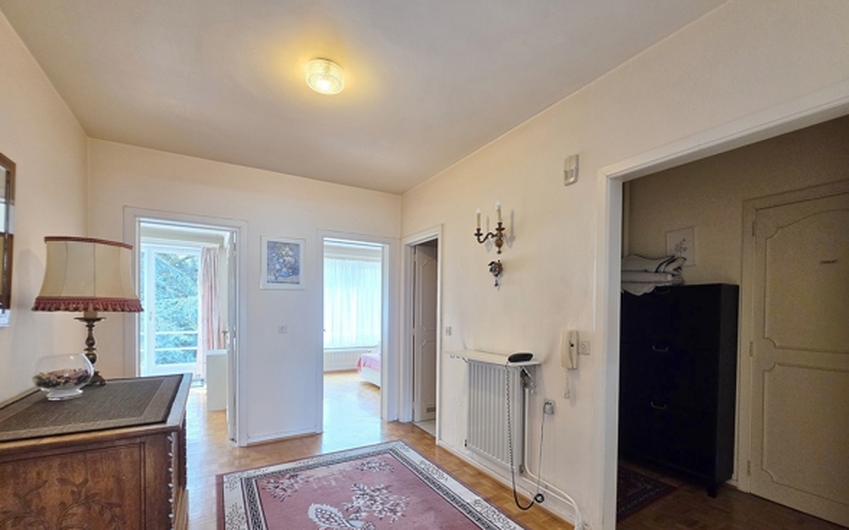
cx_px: 439
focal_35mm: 15
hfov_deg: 101.4
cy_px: 318
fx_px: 347
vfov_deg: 73.9
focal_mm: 2.2
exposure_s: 1/44.7
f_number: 1.9
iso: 100
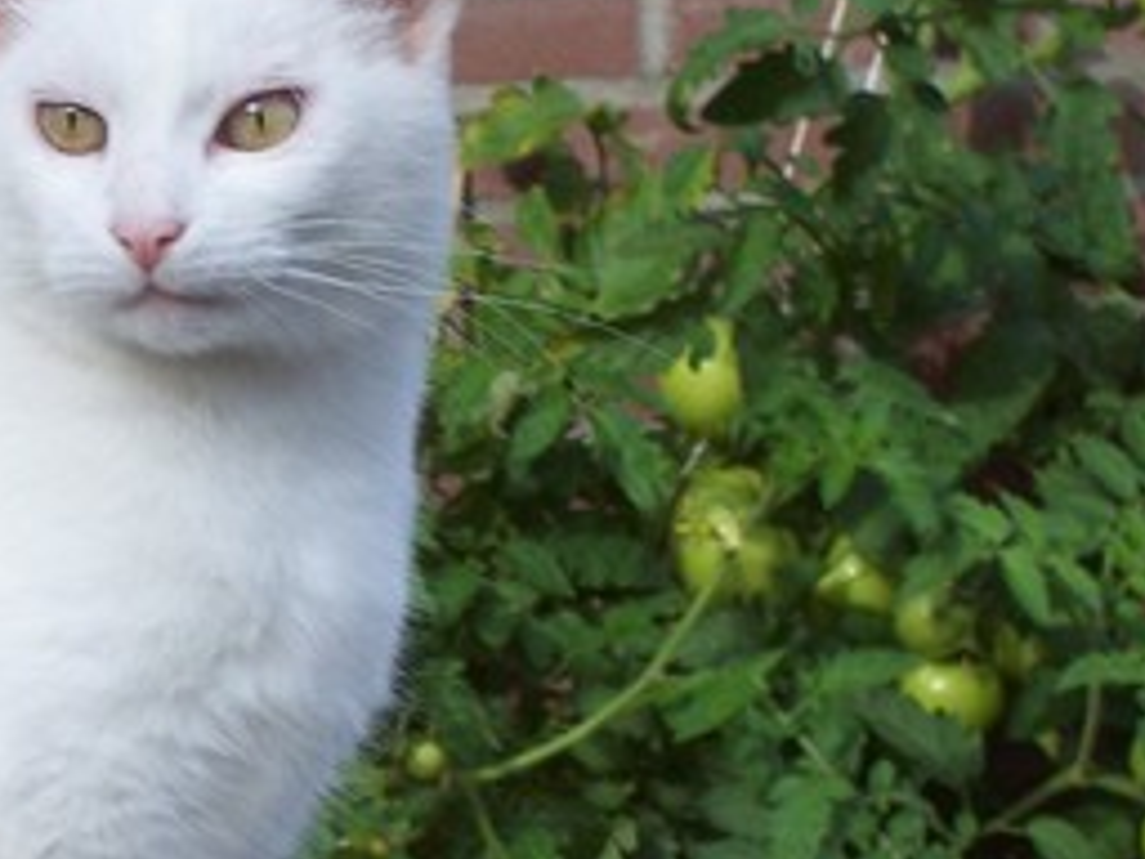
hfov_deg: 7.7
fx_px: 8435
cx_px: -112
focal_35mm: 255
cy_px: 653
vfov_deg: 5.8
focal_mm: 16.8
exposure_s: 1/180
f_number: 4.6
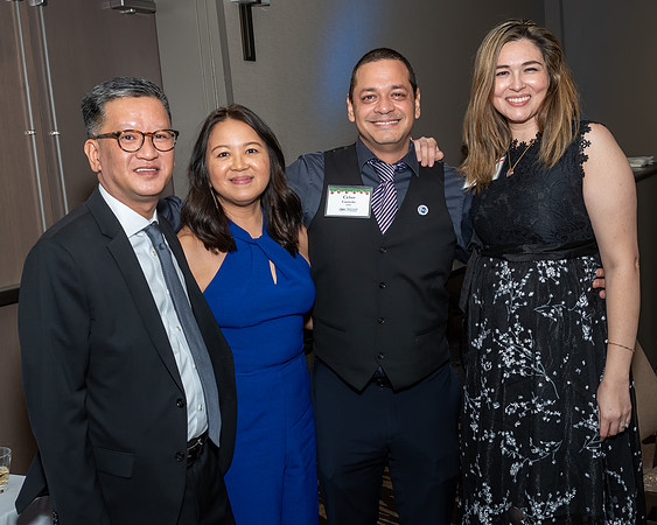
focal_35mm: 44
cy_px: 253
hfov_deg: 42.0
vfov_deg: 34.1
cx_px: 320
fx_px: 857
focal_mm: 23
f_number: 6.3
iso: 400
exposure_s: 1/250
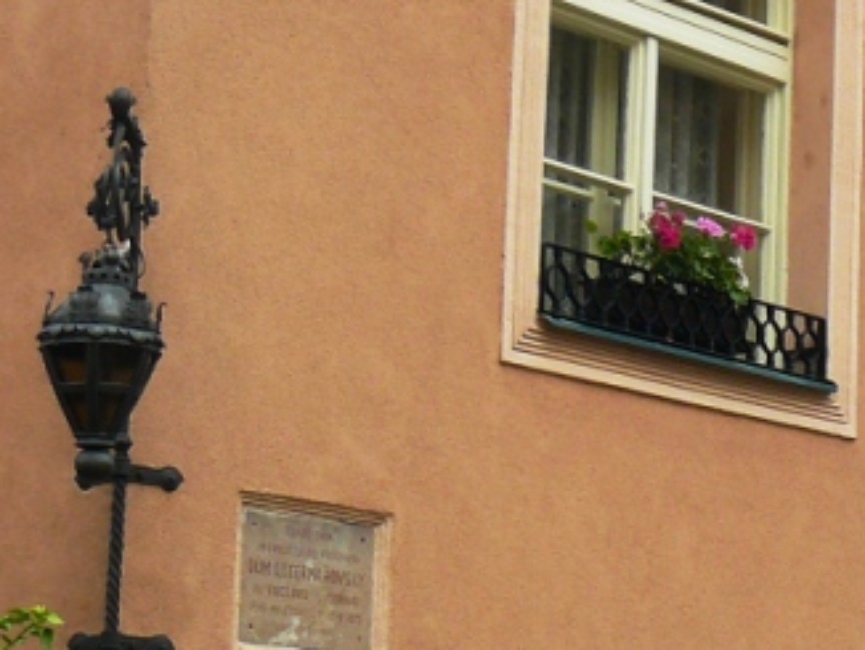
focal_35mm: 113
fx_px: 2826
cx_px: 1106
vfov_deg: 13.1
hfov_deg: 16.5
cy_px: 438
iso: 100
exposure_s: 1/400
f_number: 4
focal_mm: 6
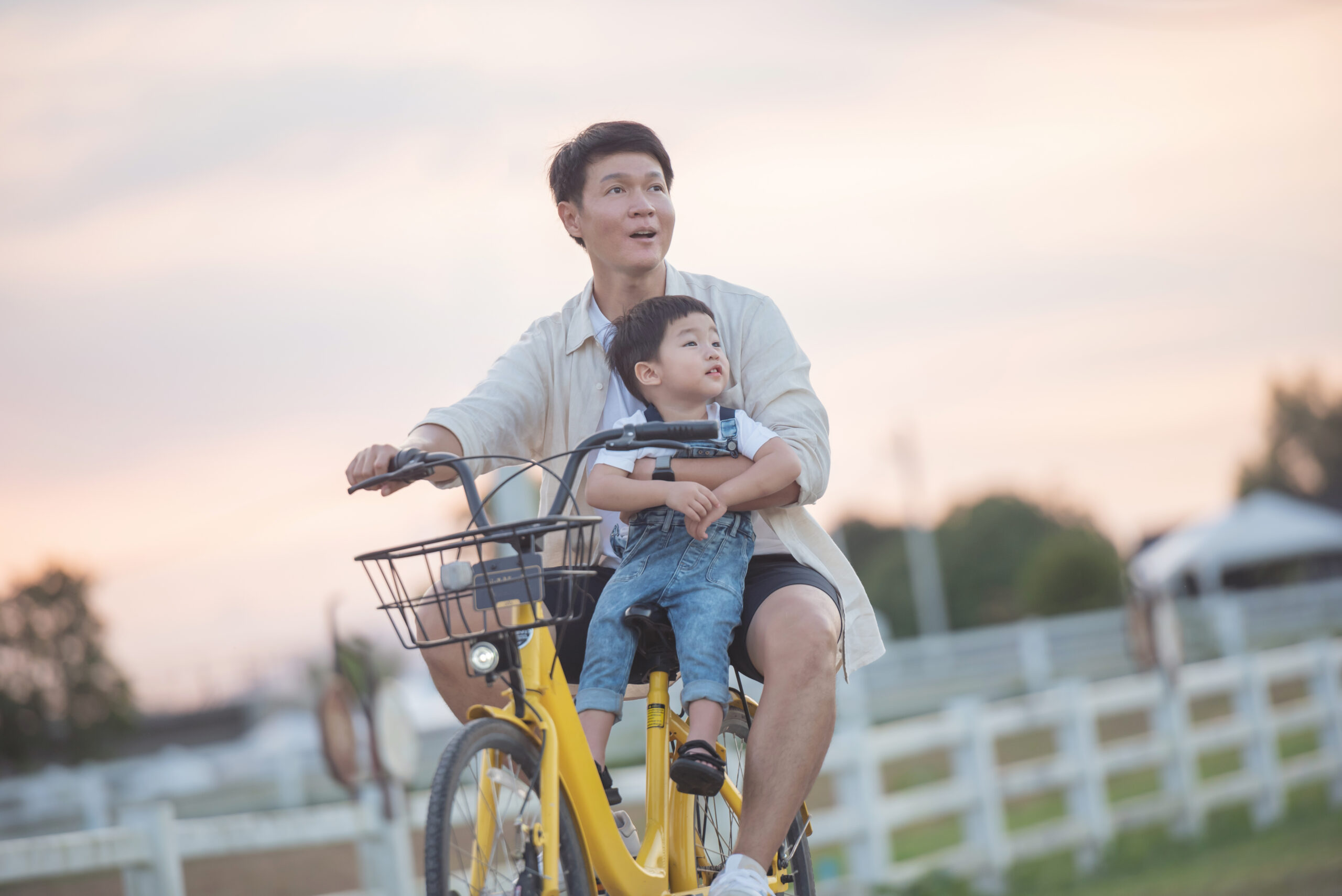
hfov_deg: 10.3
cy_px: 448
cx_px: 671
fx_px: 7458
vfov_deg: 6.9
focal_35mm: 200
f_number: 2.8
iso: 320
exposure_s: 1/500
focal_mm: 200
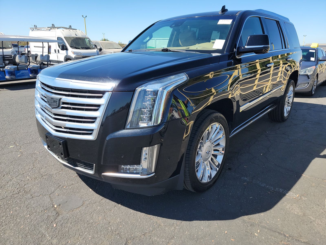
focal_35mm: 24
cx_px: 163
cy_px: 122
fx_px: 226
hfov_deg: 71.6
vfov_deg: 56.8
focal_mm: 6.7
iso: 50
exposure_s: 1/476
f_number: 1.8
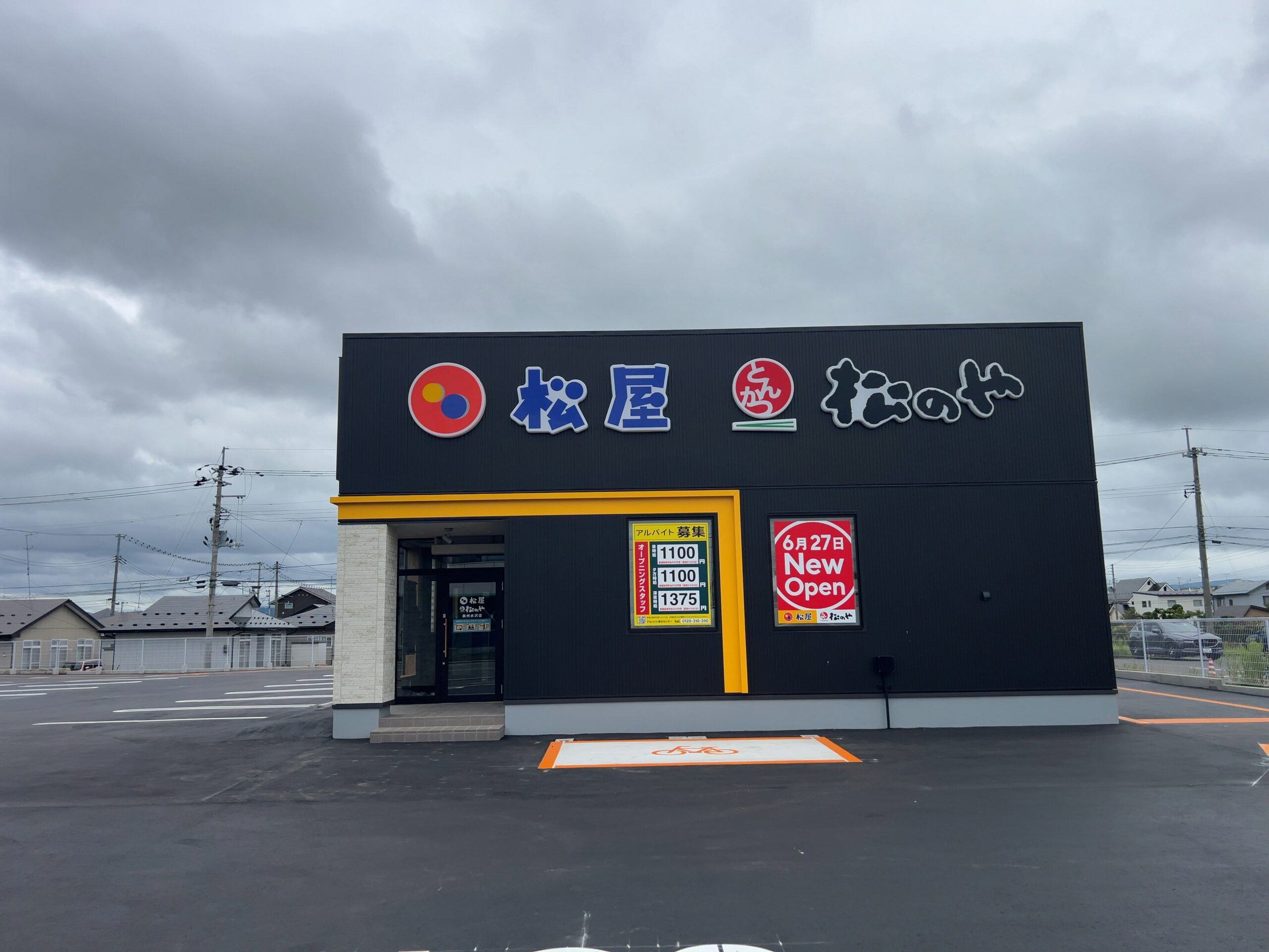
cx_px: 634
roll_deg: -0.1
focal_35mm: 26
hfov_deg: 67.3
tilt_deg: +5.5
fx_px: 953
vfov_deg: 53.1
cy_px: 476
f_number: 1.5
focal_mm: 5.7
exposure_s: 1/3356
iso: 50
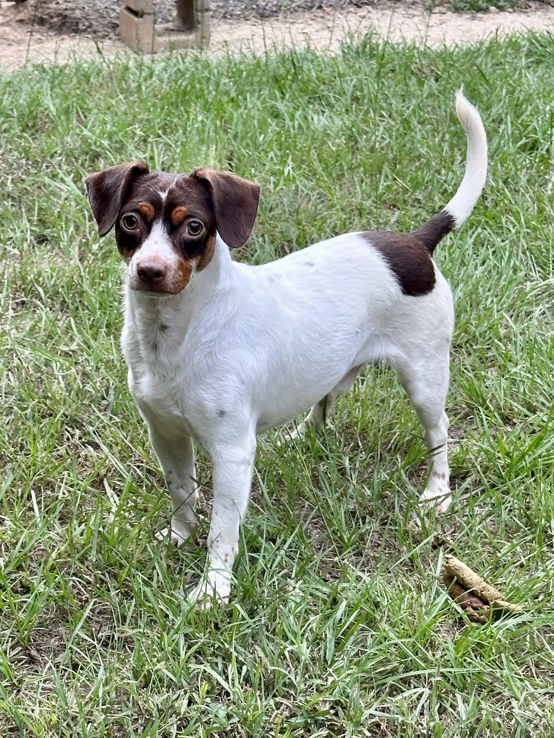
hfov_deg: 30.3
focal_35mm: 48
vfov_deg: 39.7
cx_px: 277
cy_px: 369
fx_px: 1024
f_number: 1.78
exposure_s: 1/138
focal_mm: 6.86
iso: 50
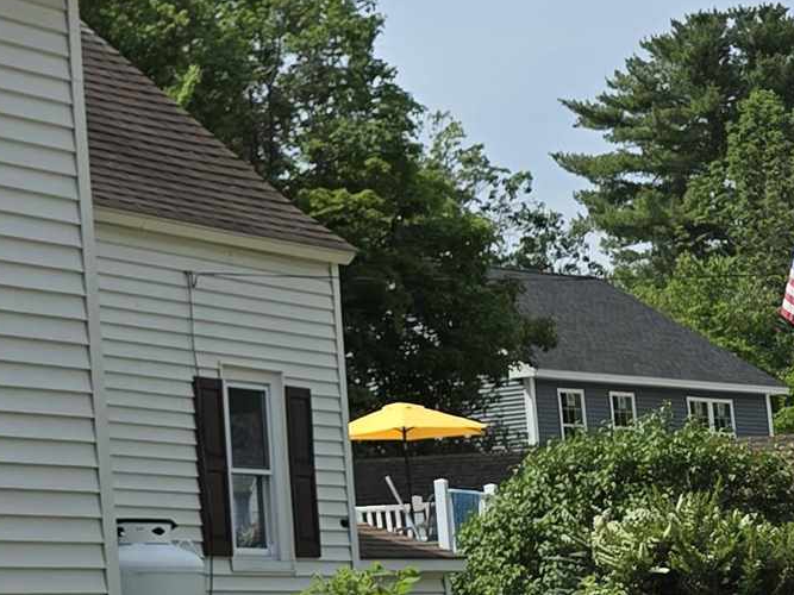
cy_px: 237
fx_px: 2431
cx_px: -605
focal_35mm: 106
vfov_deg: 14.0
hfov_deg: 15.9
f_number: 1.7
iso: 12
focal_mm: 6.3
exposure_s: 1/1053
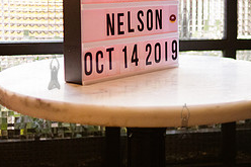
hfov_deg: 24.5
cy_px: 23
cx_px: 184
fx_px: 571
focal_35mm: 82
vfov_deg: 16.5
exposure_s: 1/4000
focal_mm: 35
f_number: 2.2
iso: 4000
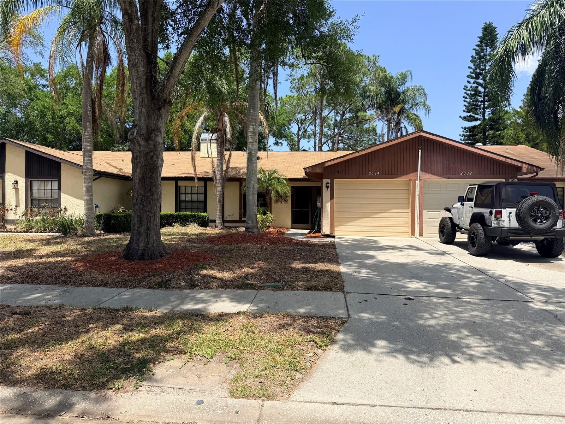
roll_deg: -0.4
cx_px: 282
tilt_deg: -0.3
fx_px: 392
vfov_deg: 56.8
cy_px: 212
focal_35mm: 24
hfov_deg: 71.6
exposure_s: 1/3279
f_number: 1.78
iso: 80
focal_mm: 6.76
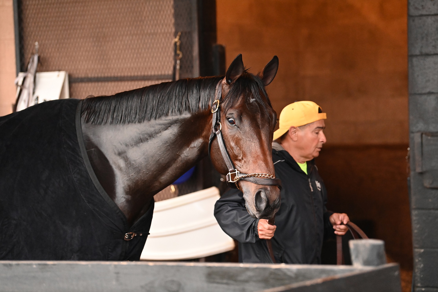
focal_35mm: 120
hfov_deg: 17.1
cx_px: 219
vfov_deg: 11.4
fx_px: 1460
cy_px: 146
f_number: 2.8
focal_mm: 120
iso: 10000
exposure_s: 1/800
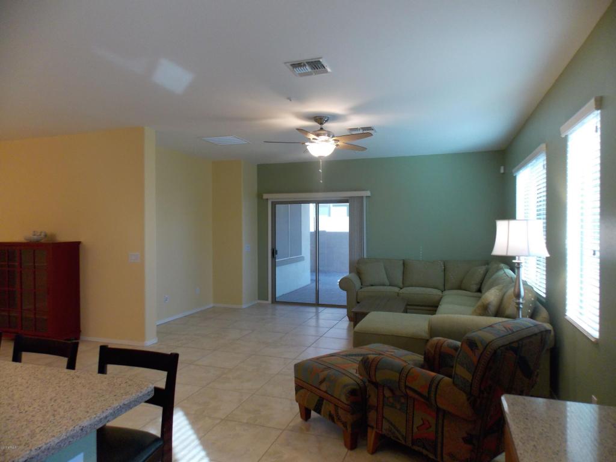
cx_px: 308
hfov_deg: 73.9
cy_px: 231
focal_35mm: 23
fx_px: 409
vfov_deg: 58.9
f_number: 3.1
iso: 200
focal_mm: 4
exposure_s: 1/30
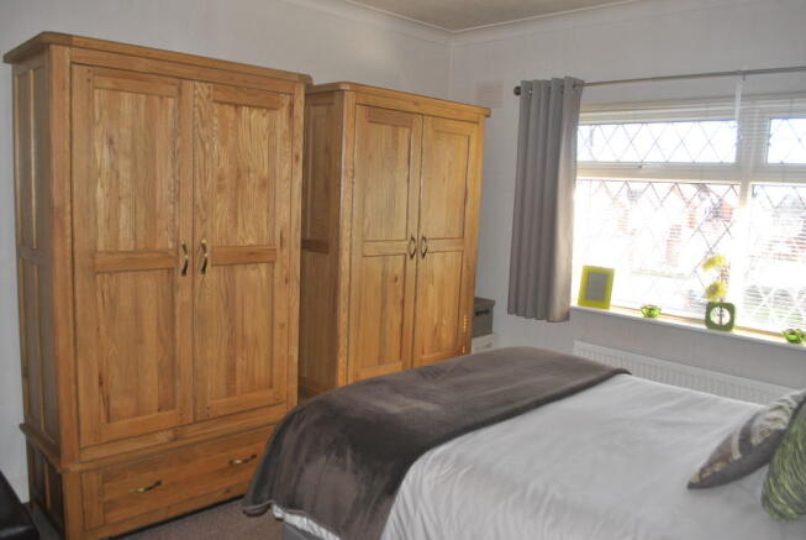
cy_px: 270
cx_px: 403
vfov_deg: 48.0
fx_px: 605
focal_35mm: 27
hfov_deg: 67.3
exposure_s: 1/25
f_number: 5
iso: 100
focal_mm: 18
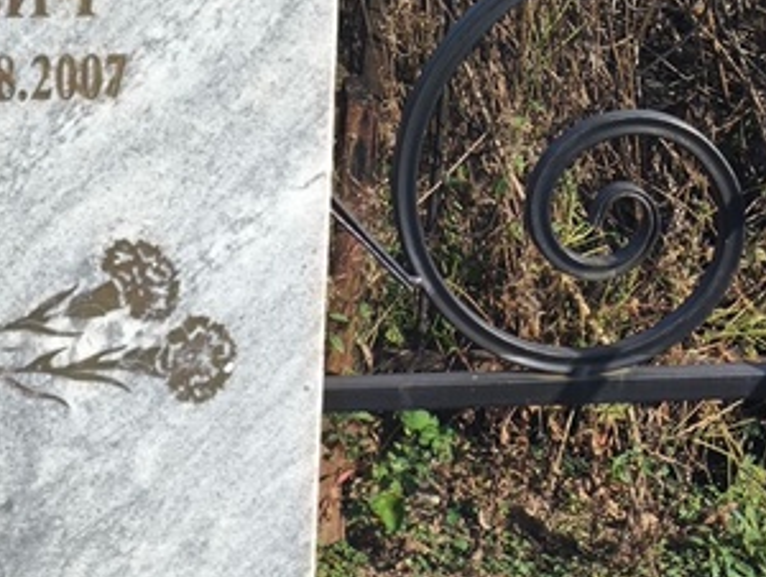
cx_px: 24
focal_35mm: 133
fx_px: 2948
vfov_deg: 11.1
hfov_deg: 14.6
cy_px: 79
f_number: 1.7
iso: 50
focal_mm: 4.71
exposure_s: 1/754
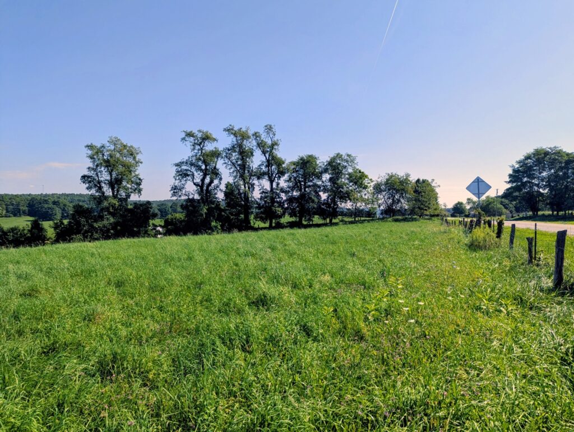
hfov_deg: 71.5
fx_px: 399
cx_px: 287
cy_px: 216
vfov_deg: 56.9
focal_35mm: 24
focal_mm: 6.81
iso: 43
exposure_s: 1/2463
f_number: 1.85
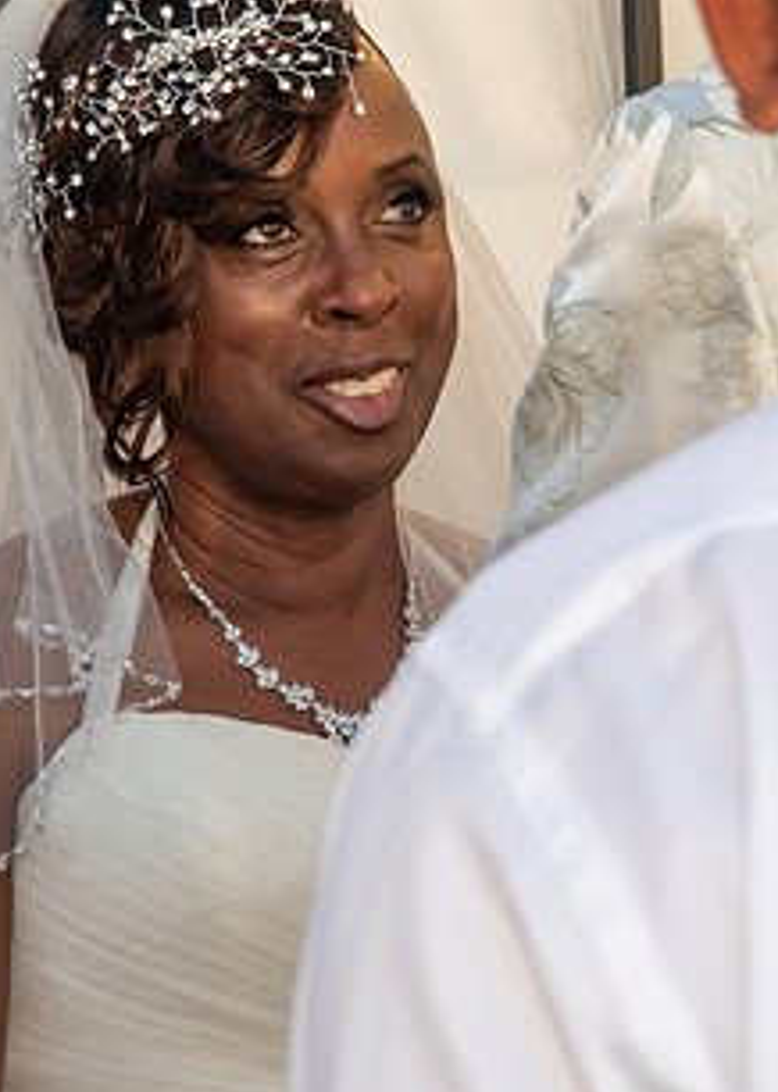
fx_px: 8553
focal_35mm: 276
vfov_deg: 7.3
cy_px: 518
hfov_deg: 5.2
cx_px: 549
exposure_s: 1/250
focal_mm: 80
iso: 400
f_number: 9
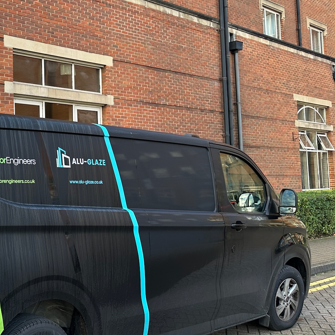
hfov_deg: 34.5
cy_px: 147
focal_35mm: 44
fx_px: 482
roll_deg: +0.7
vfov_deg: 38.3
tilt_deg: +5.6
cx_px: -8
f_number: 1.78
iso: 50
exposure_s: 1/123
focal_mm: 6.86
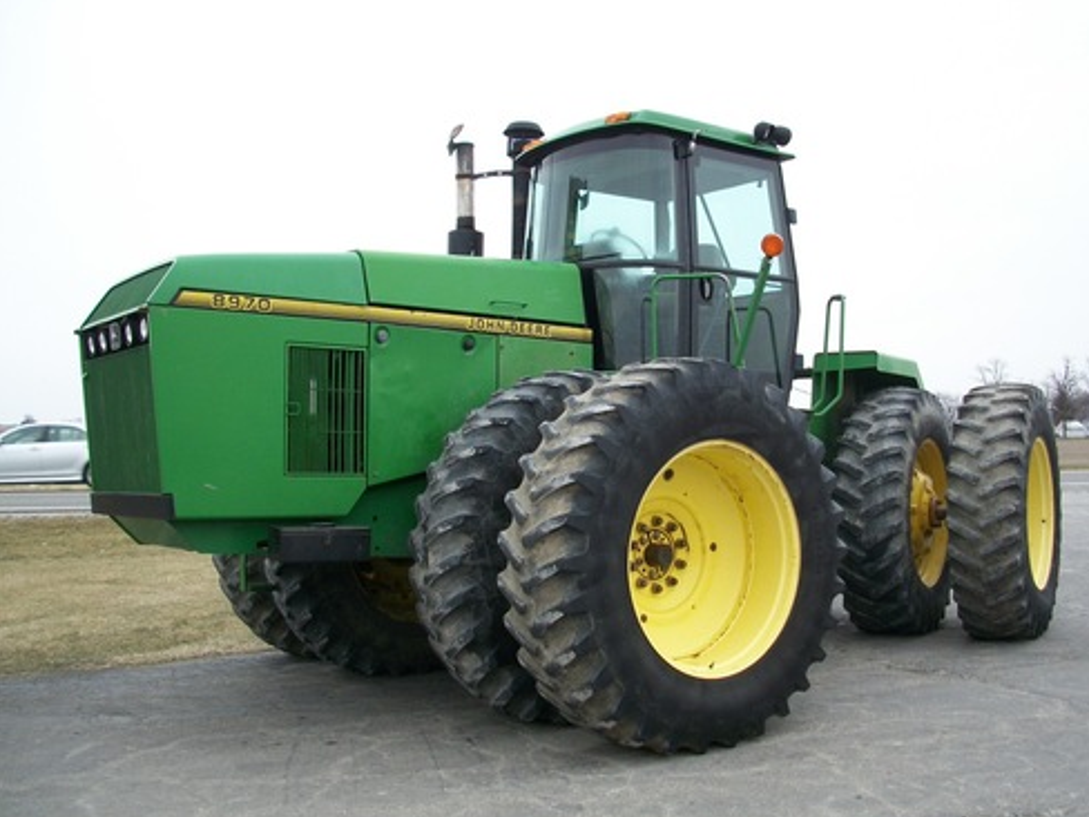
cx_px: 605
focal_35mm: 39
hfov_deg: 47.8
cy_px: 404
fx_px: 1227
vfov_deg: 36.8
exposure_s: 1/250
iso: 80
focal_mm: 6.3
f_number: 3.1
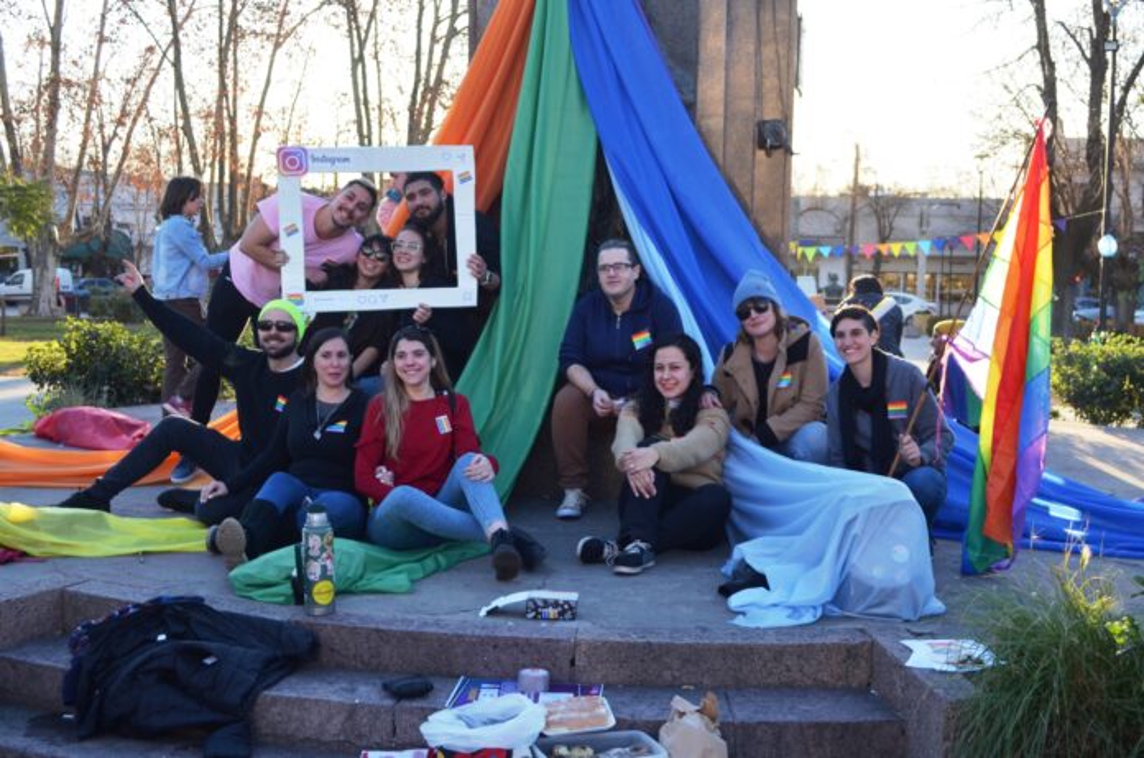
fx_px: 1522
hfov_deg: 41.2
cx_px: 572
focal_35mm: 48
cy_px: 379
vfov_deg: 28.0
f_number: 6.3
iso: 200
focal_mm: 32
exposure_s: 1/160
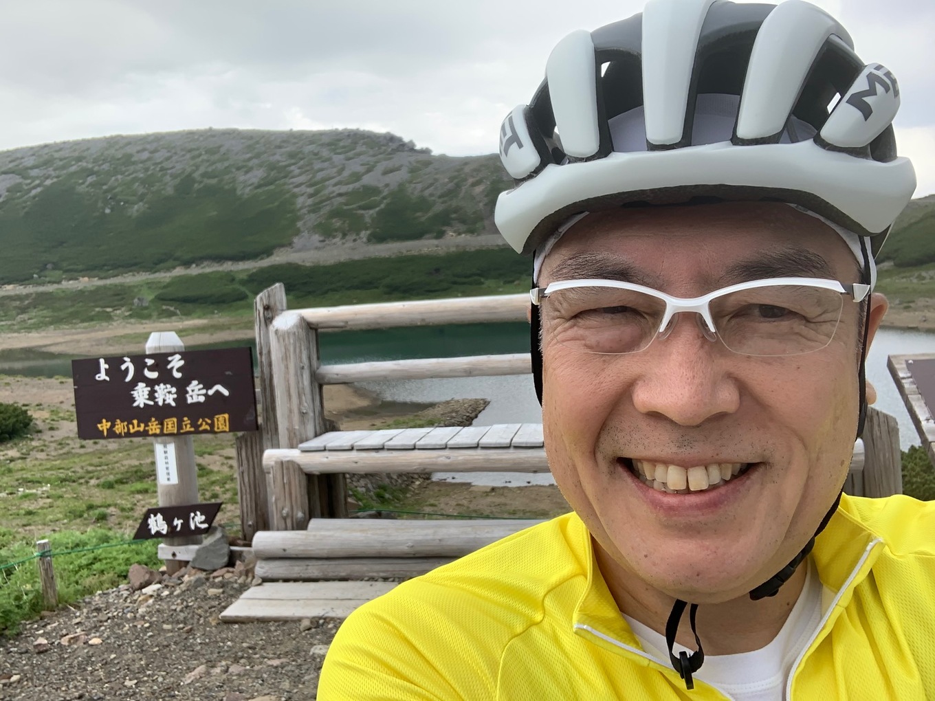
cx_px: 468
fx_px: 864
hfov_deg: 56.8
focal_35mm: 32
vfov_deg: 44.2
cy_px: 350
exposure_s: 1/291
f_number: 2.2
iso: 16
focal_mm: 2.87
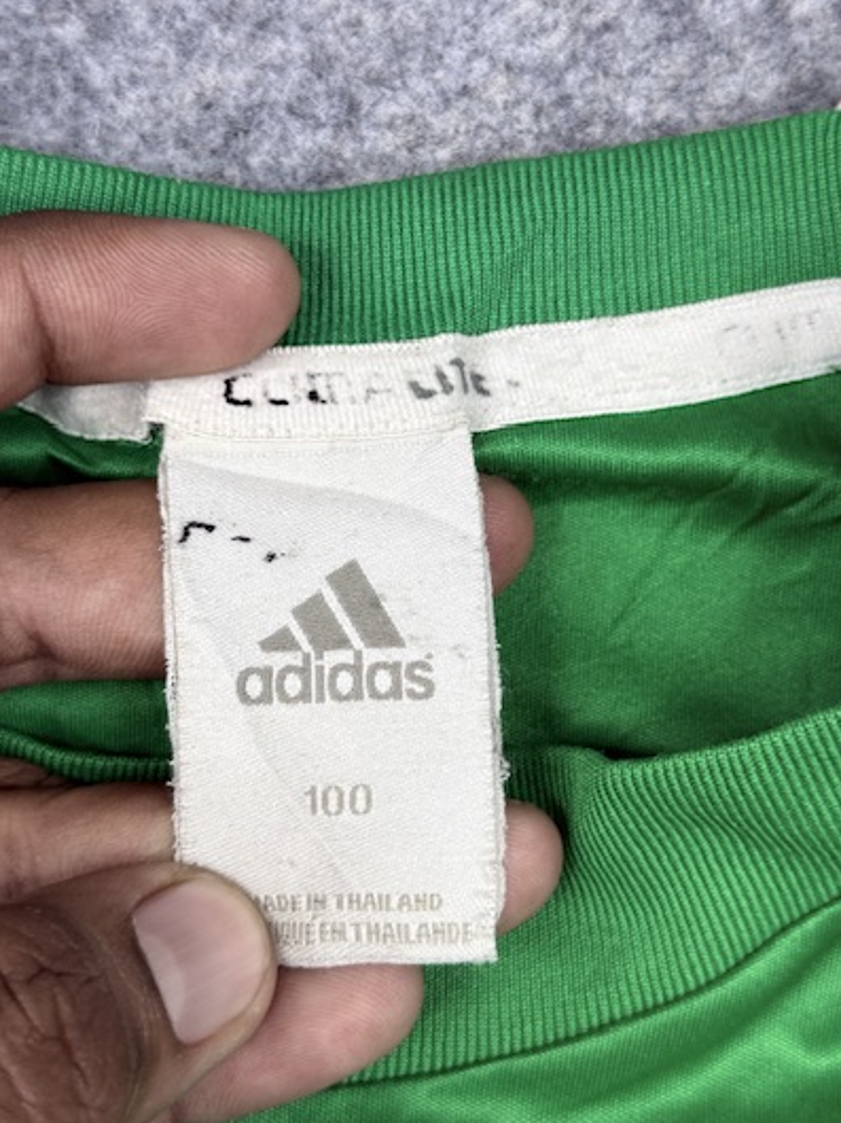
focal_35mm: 58
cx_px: 458
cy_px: 511
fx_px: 1880
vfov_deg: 33.2
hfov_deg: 25.2
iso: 50
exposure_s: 1/100
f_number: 1.78
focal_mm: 6.76
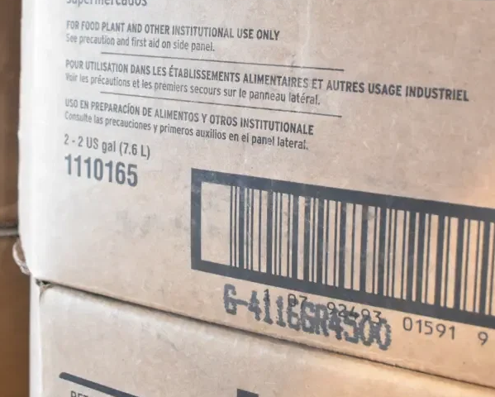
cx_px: 245
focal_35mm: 54
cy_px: 55
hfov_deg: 34.9
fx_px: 787
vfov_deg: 27.4
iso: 6400
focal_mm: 25
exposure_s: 1/100
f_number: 5
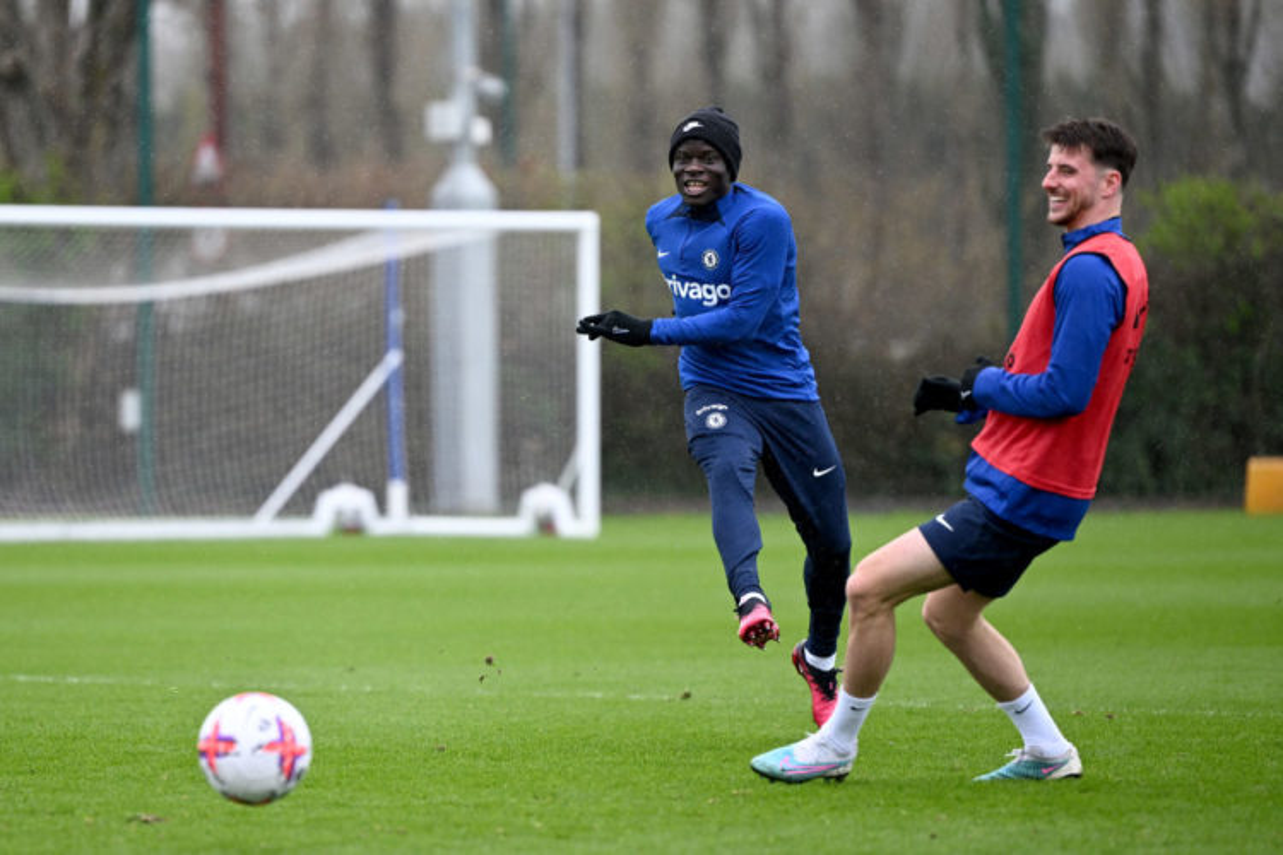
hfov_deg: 11.4
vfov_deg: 7.6
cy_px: 428
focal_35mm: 180
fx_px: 6414
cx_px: 642
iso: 800
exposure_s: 1/2500
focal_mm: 180
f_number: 2.8
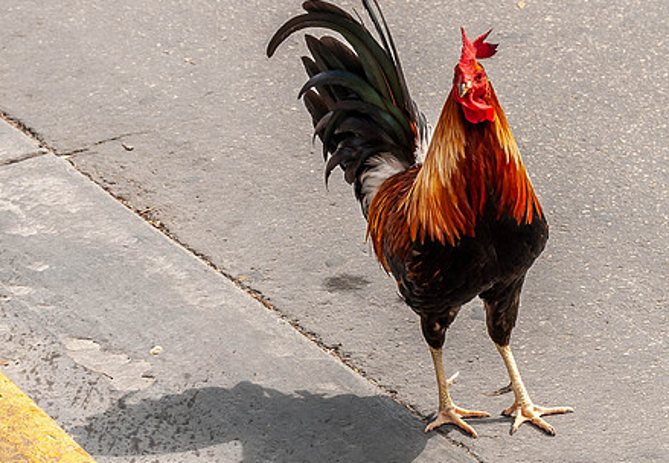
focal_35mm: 176
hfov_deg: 11.5
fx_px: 3310
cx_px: 473
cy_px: 152
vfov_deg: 8.0
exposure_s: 1/250
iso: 100
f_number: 5.3
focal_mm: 62
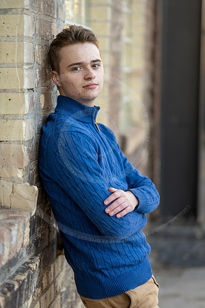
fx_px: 726
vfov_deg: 23.9
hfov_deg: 16.1
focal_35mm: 85
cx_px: 102
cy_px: 154
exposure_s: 1/160
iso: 100
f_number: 1.8
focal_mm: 85
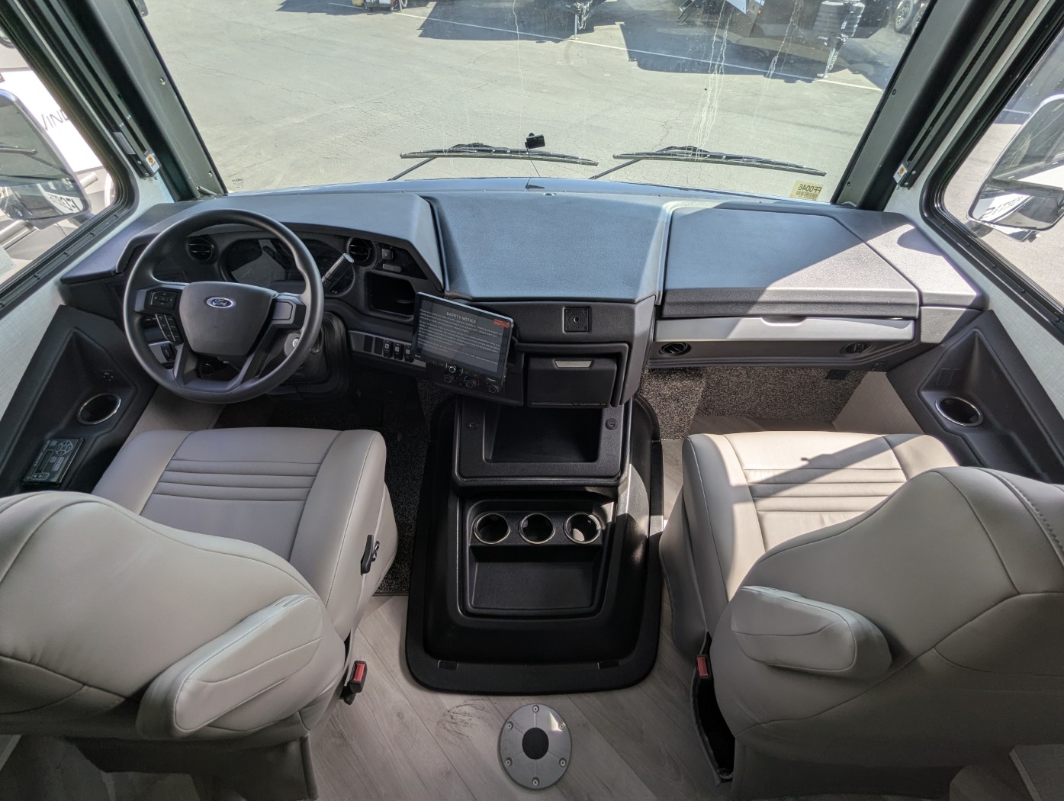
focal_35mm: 16
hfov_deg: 94.4
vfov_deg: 78.2
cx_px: 532
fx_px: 492
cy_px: 400
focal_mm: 2.35
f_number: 2.2
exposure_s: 1/445
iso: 42
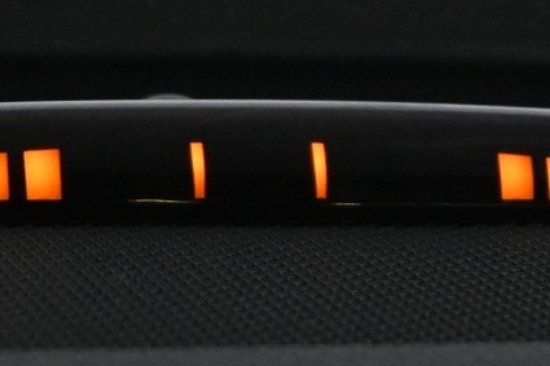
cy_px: 154
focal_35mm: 286
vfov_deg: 4.8
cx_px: 226
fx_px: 4368
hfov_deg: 7.2
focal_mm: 50
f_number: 6.3
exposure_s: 1/125
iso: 6400
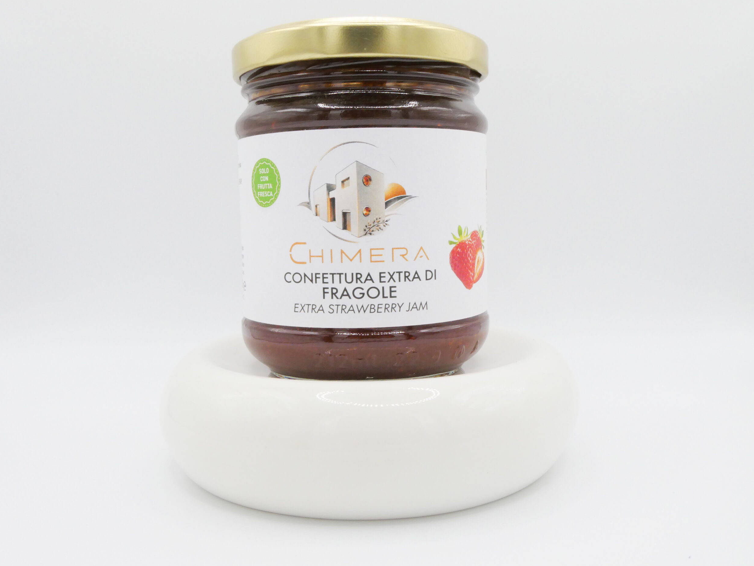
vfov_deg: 41.8
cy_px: 275
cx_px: 368
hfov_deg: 53.9
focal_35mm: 34
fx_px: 741
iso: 100
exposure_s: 1/80
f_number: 6.3
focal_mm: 5.8
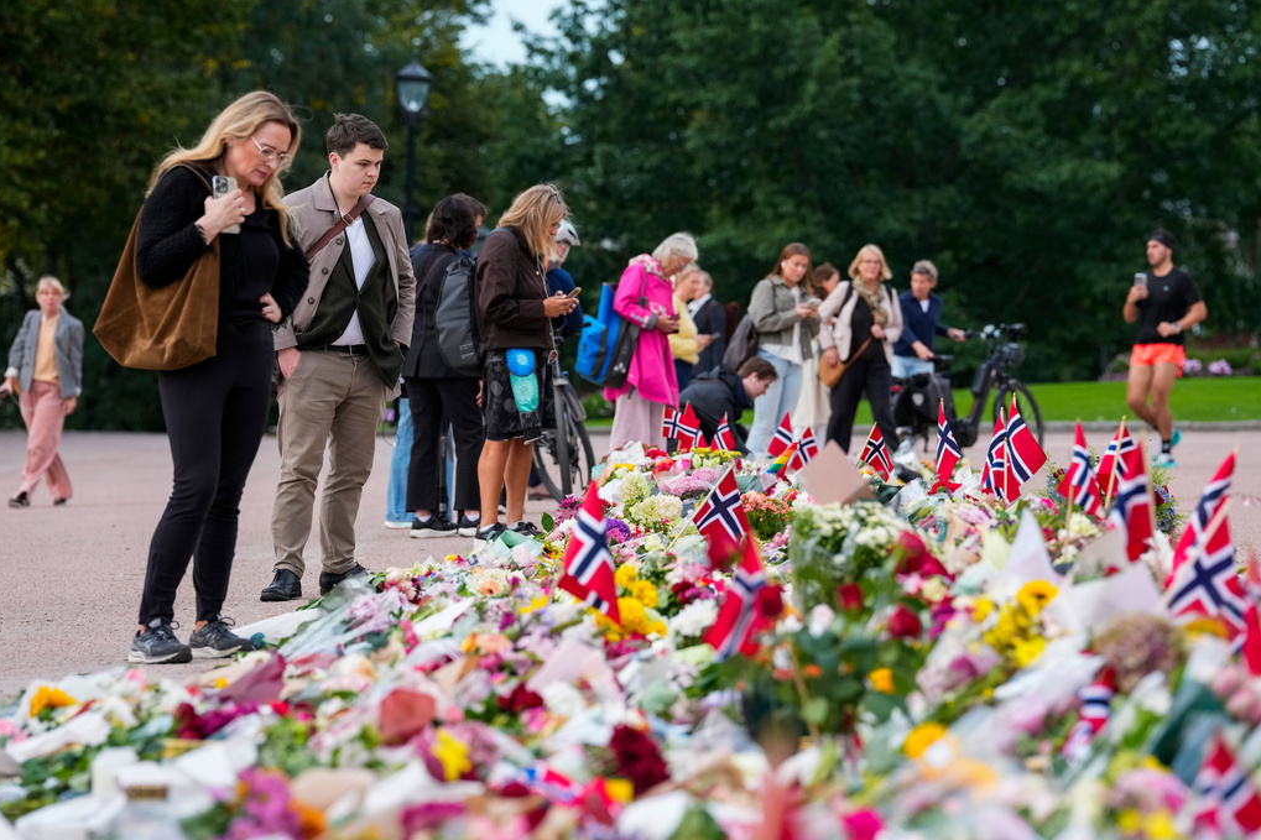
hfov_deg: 10.2
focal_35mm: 201
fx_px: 7039
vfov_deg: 6.8
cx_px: 629
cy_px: 421
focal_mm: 200
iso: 800
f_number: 5.6
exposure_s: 1/500
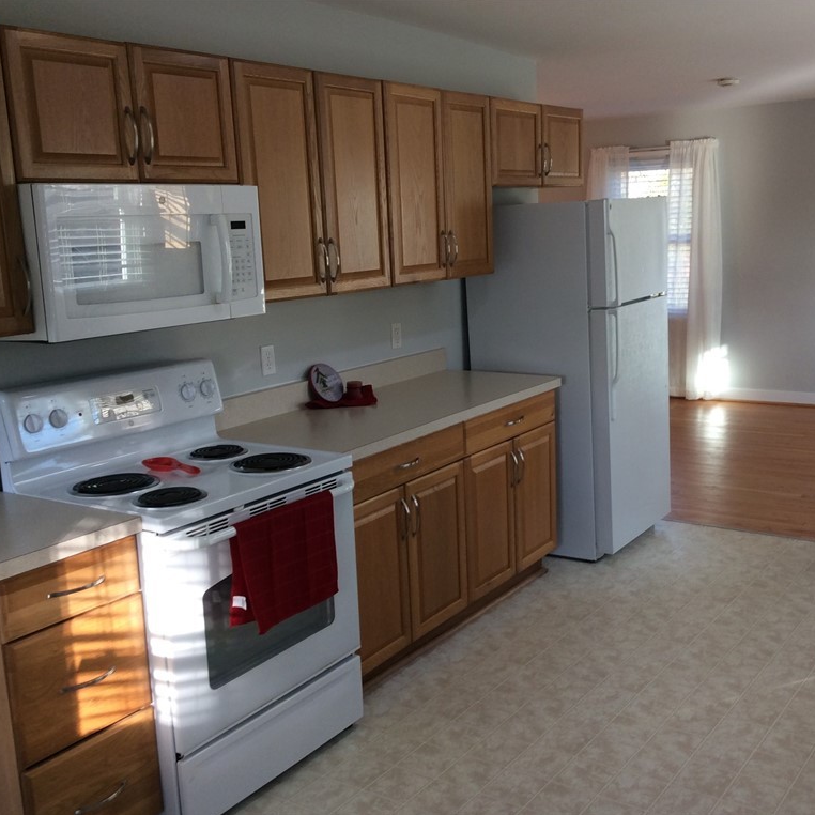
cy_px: 408
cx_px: 486
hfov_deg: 43.7
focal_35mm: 38
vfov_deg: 43.9
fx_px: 1012
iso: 32
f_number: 2.4
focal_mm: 3.3
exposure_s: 1/40
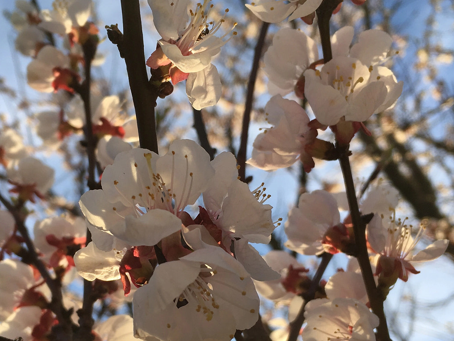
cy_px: 245
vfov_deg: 31.7
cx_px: 189
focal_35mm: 45
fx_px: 590
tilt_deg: +50.1
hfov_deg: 41.9
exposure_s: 1/549
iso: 25
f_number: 2.2
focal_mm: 4.15
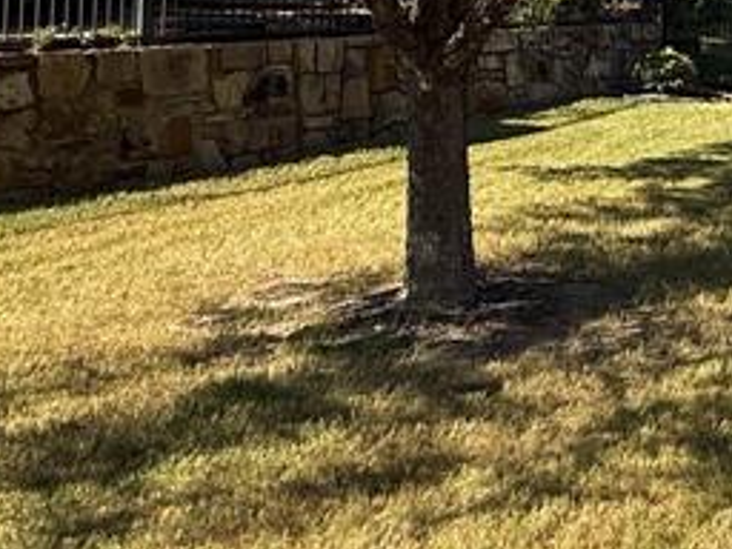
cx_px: 966
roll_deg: +1.0
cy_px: -43
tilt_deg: +4.6
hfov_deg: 28.0
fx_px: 1184
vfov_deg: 24.5
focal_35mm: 56
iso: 50
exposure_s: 1/1235
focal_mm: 2.22
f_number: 2.2
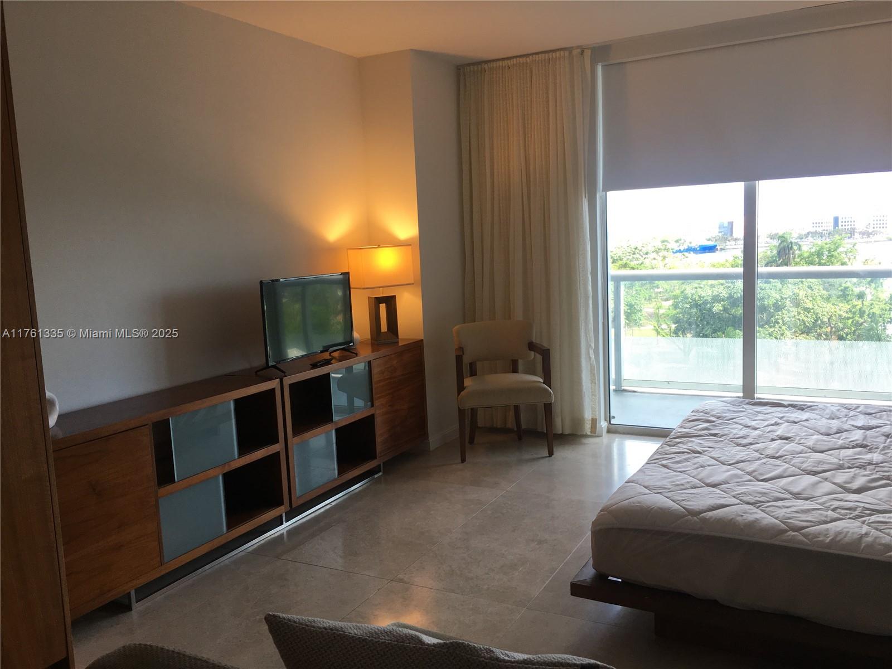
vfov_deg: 48.2
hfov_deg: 61.7
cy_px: 334
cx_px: 446
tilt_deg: -7.8
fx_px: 747
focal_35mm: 29
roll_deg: +2.8
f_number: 2.2
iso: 32
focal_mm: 4.15
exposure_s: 1/60
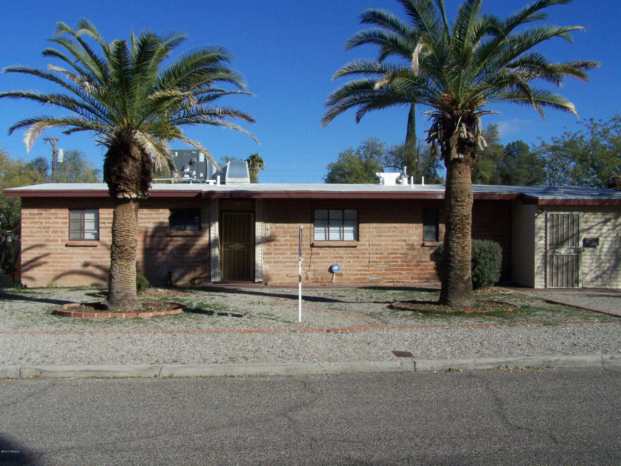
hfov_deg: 49.0
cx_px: 310
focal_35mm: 38
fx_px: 682
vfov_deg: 37.7
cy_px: 233
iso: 160
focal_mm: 6.3
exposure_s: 1/1000
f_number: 5.6
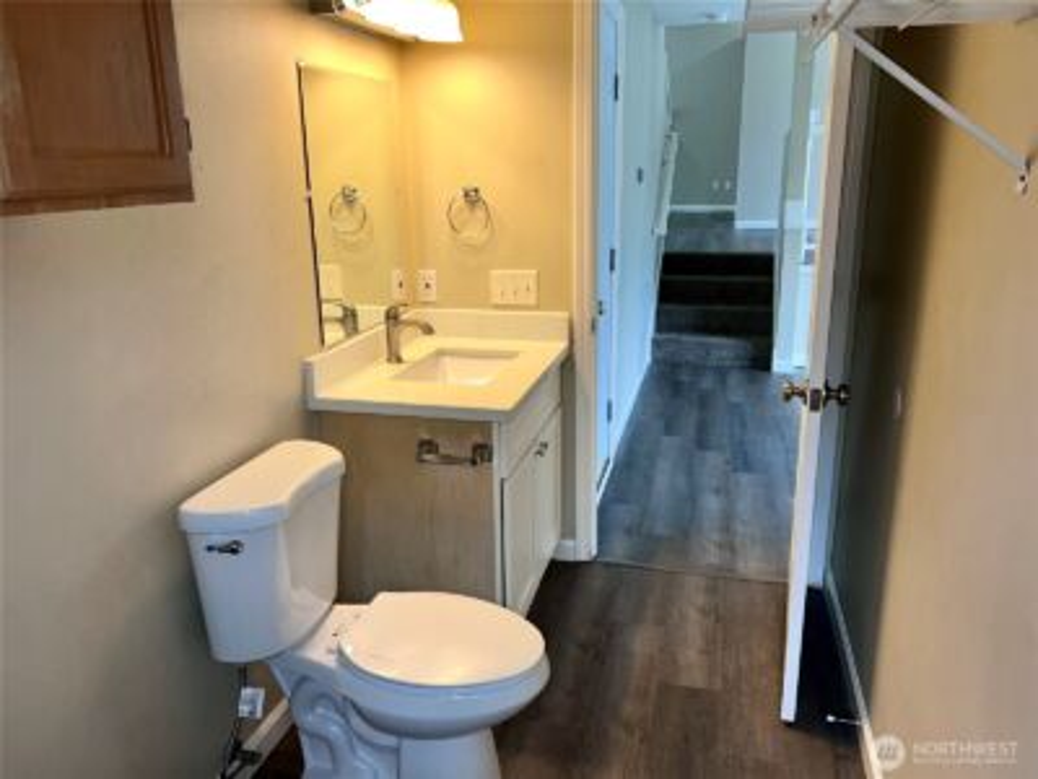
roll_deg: +1.7
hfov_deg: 67.3
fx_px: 780
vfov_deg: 53.1
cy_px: 390
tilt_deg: -15.6
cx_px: 519
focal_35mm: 26
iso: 40
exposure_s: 1/120
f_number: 1.5
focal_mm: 5.7
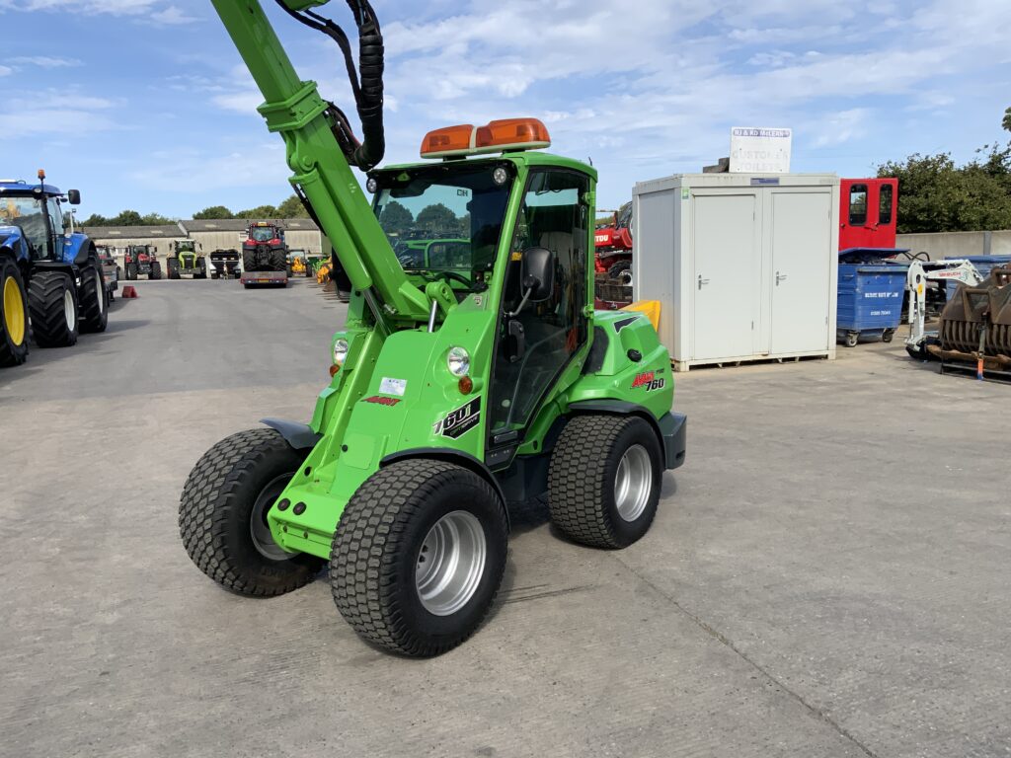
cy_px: 379
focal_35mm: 29
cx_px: 506
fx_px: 847
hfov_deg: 61.7
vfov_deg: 48.2
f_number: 1.8
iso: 16
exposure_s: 1/1675
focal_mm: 3
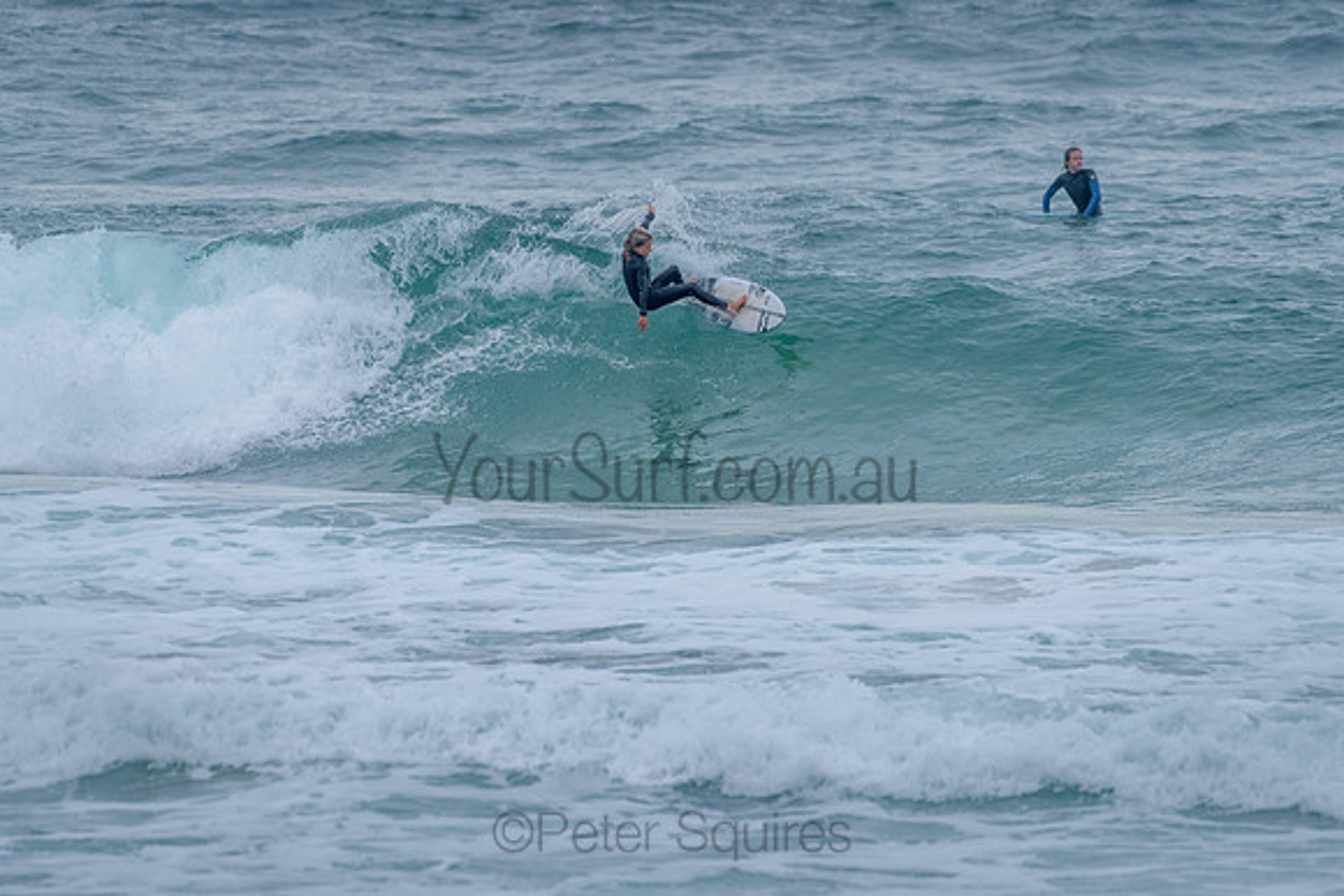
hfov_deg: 3.4
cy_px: 348
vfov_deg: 2.2
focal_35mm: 613
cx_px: 674
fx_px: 22881
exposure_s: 1/1250
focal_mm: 500
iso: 560
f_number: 5.6
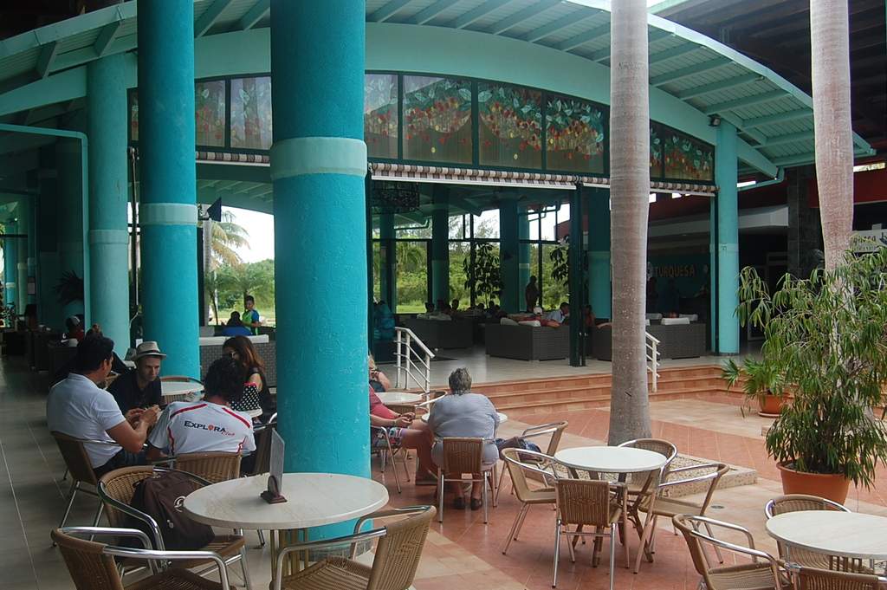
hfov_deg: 55.1
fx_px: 849
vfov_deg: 38.3
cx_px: 444
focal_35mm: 34
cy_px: 295
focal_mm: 23
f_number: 6.3
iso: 200
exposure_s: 1/160
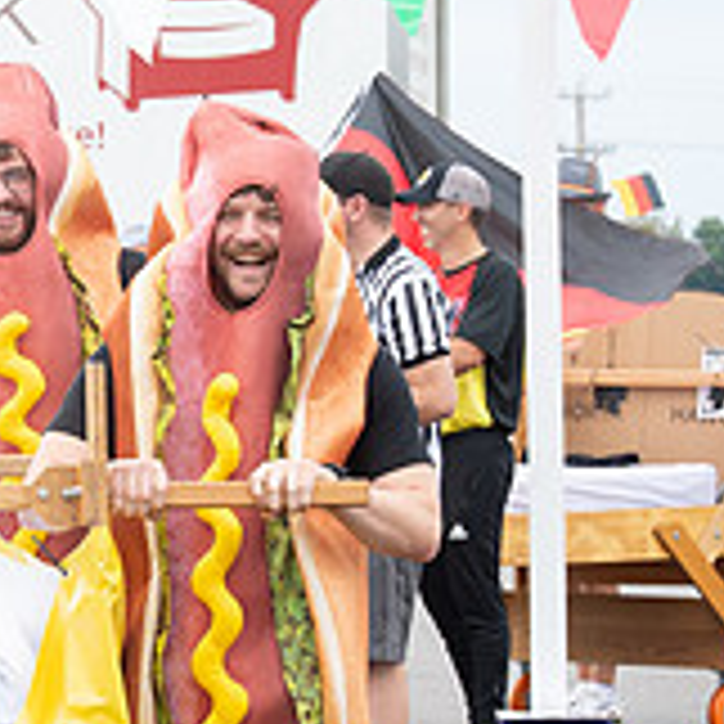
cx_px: -276
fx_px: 9299
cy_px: 605
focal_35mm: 393
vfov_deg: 4.5
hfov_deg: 4.4
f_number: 10
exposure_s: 1/160
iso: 640
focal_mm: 112
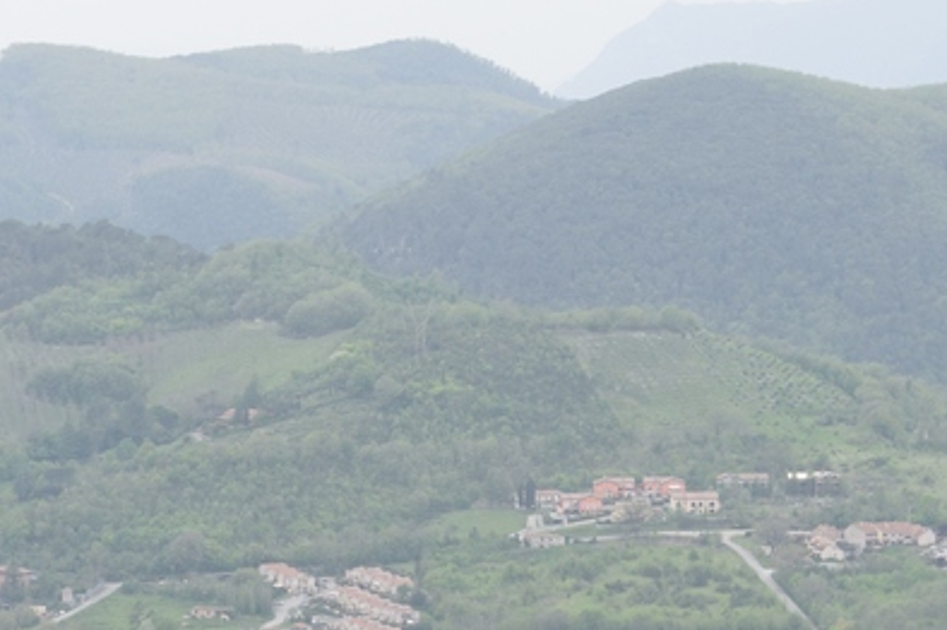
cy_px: 873
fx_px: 6611
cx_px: -344
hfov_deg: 8.1
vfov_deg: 5.4
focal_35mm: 252
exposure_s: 1/250
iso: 280
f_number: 8
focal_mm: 55
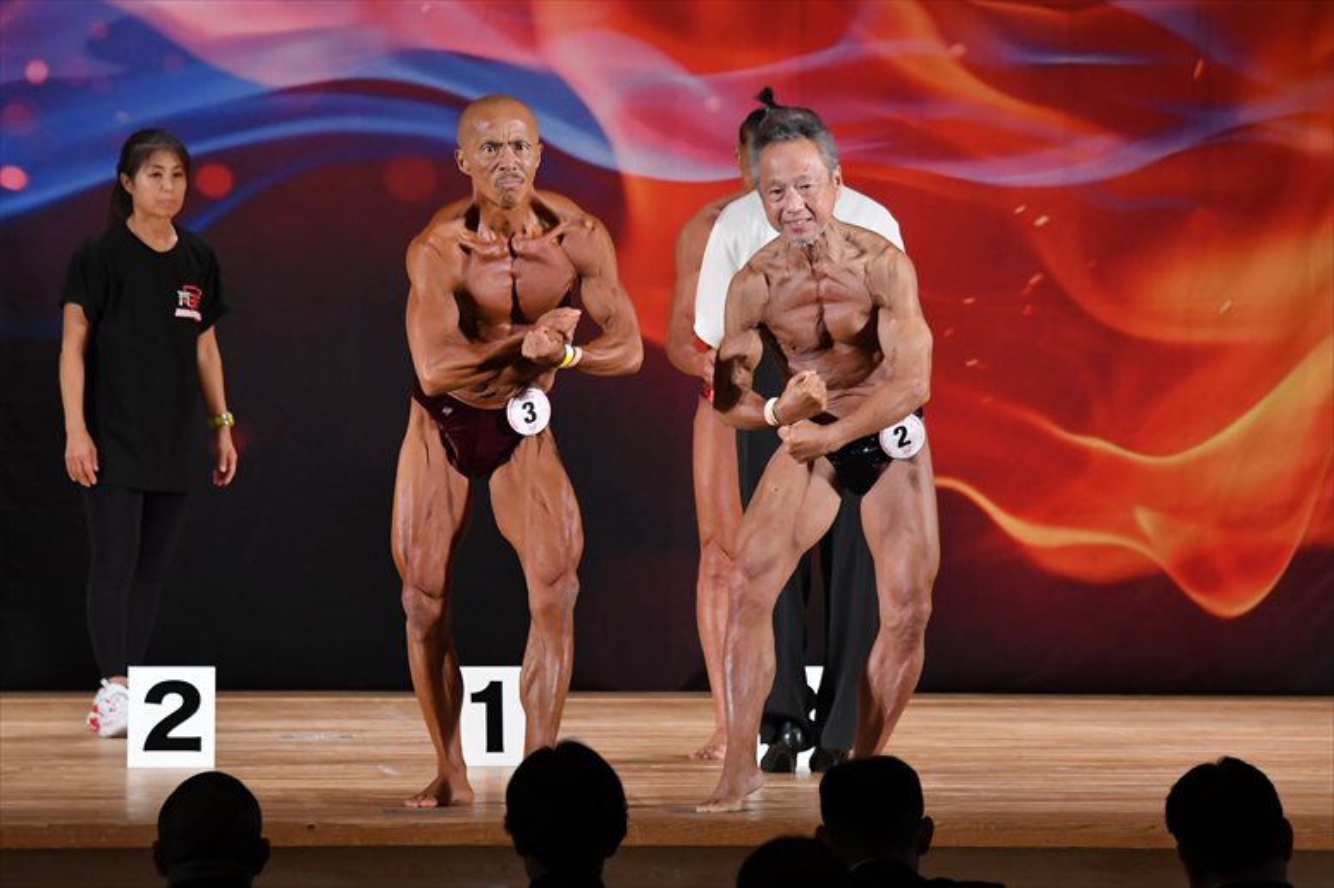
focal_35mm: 225
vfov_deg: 6.1
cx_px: 667
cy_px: 444
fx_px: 8334
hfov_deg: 9.2
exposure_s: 1/400
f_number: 5.6
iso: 3200
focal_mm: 150
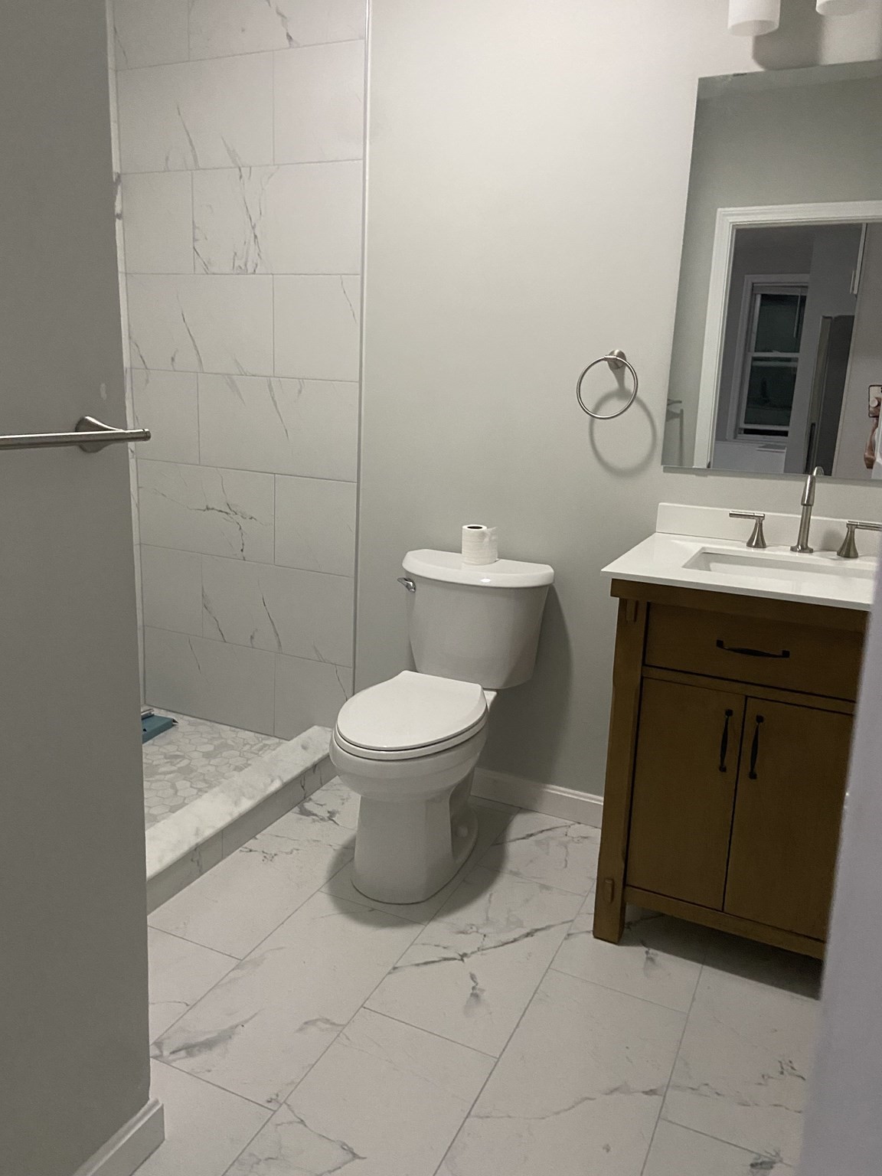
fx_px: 883
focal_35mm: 26
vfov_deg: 67.3
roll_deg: -2.2
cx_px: 441
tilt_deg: -11.8
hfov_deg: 53.1
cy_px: 588
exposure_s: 1/60
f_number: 1.8
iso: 500
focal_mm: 4.25
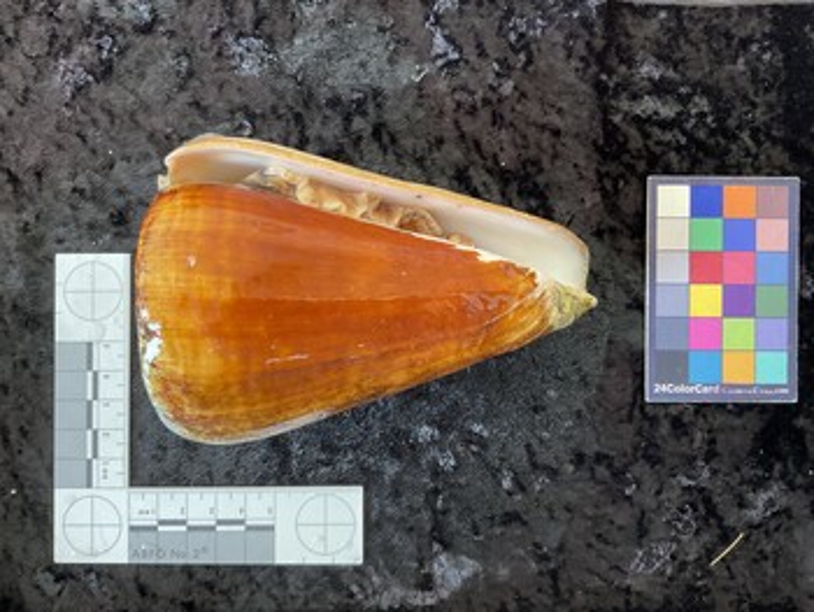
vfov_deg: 48.3
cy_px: 306
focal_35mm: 29
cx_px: 407
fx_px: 682
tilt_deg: -89.4
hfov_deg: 61.6
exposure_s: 1/60
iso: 125
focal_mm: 3
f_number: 1.8
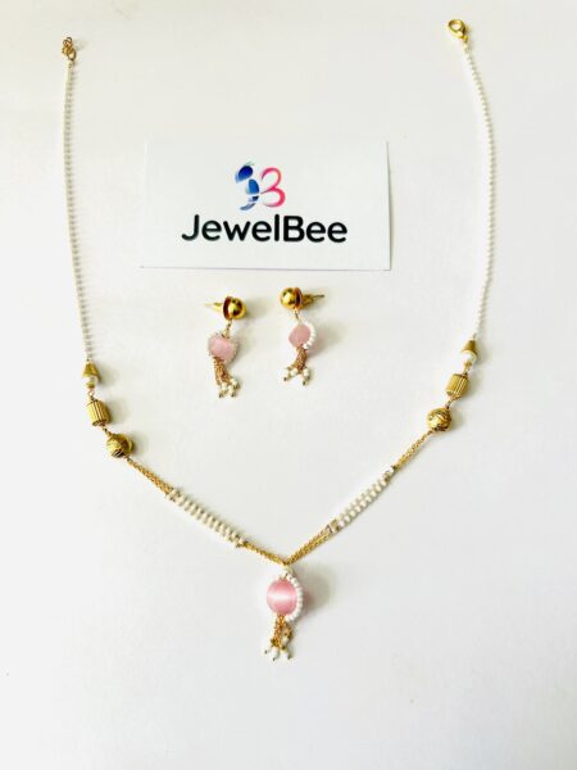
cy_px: 385
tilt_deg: -78.3
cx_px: 288
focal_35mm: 26
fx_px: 578
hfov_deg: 53.1
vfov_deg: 67.3
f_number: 1.5
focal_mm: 5.7
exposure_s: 1/100
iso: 100
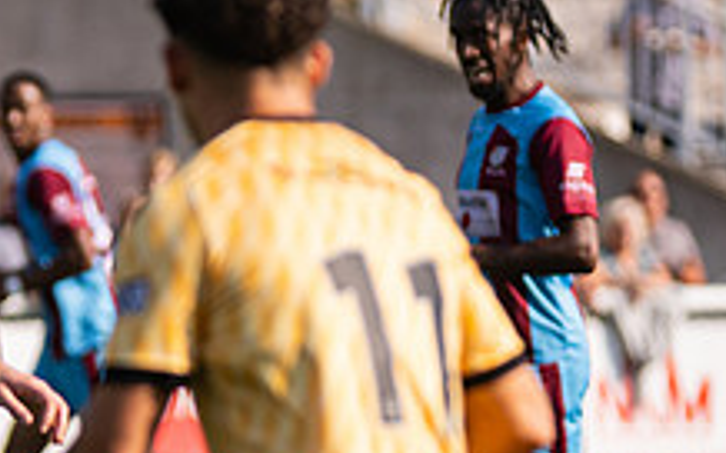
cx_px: -234
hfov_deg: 2.7
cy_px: 309
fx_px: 15662
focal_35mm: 792
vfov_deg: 1.7
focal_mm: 170
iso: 200
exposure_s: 1/3200
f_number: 2.8
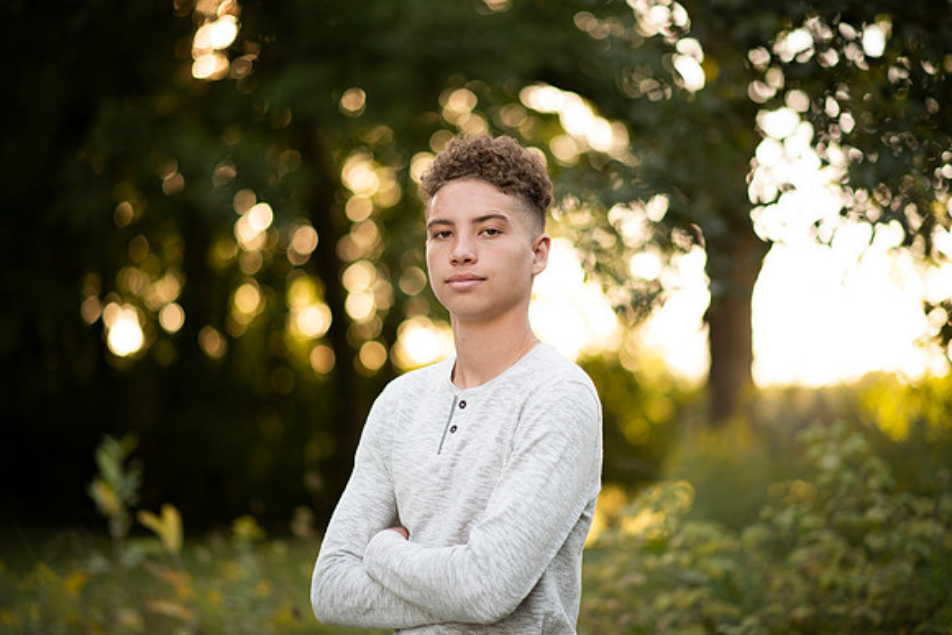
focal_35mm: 85
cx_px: 476
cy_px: 318
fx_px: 2248
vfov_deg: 16.1
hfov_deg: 23.9
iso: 100
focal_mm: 85
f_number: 1.8
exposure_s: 1/250
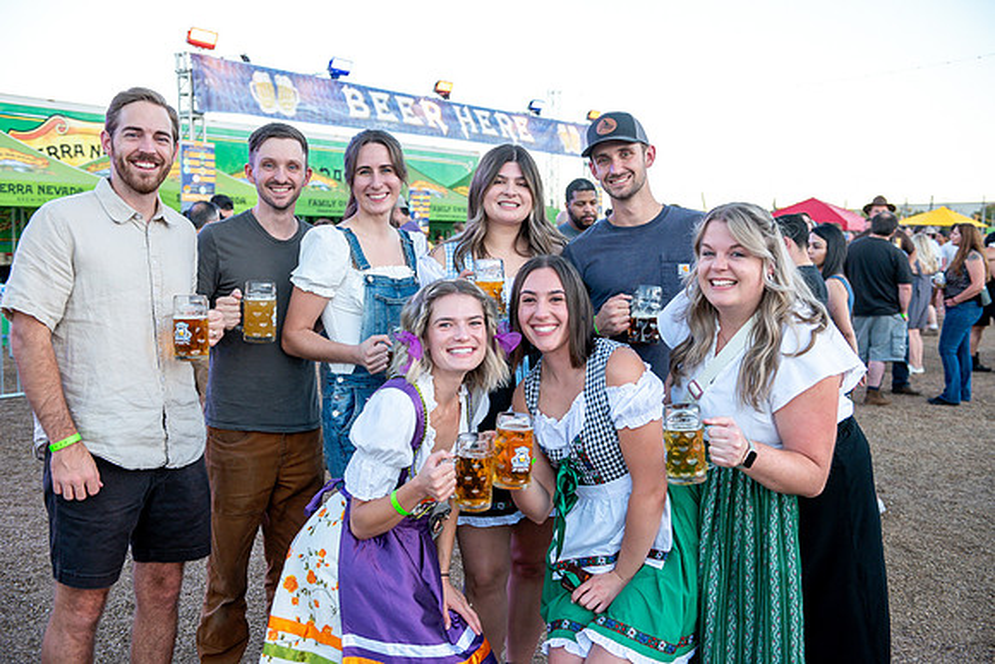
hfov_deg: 50.7
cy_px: 332
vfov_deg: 35.1
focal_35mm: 38
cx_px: 498
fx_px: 1050
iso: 640
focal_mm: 38
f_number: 4
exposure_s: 1/400
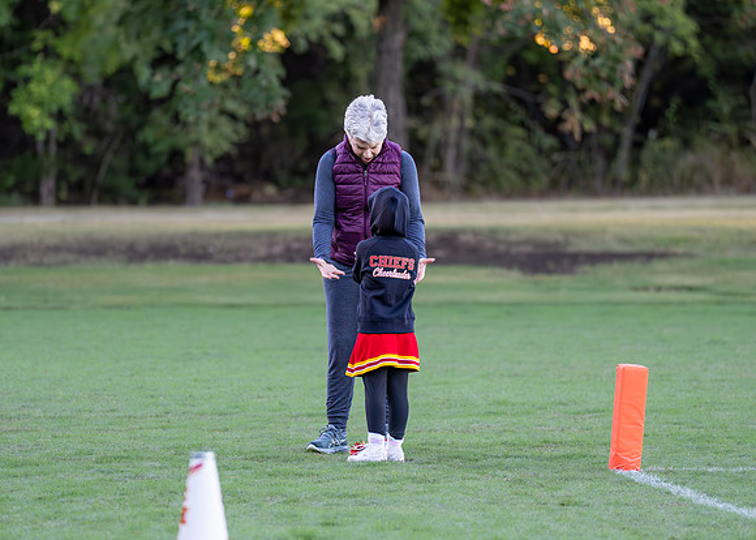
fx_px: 6579
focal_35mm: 307
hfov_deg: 6.6
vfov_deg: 4.7
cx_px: 345
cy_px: 257
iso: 1600
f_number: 2.8
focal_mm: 200
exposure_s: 1/1600
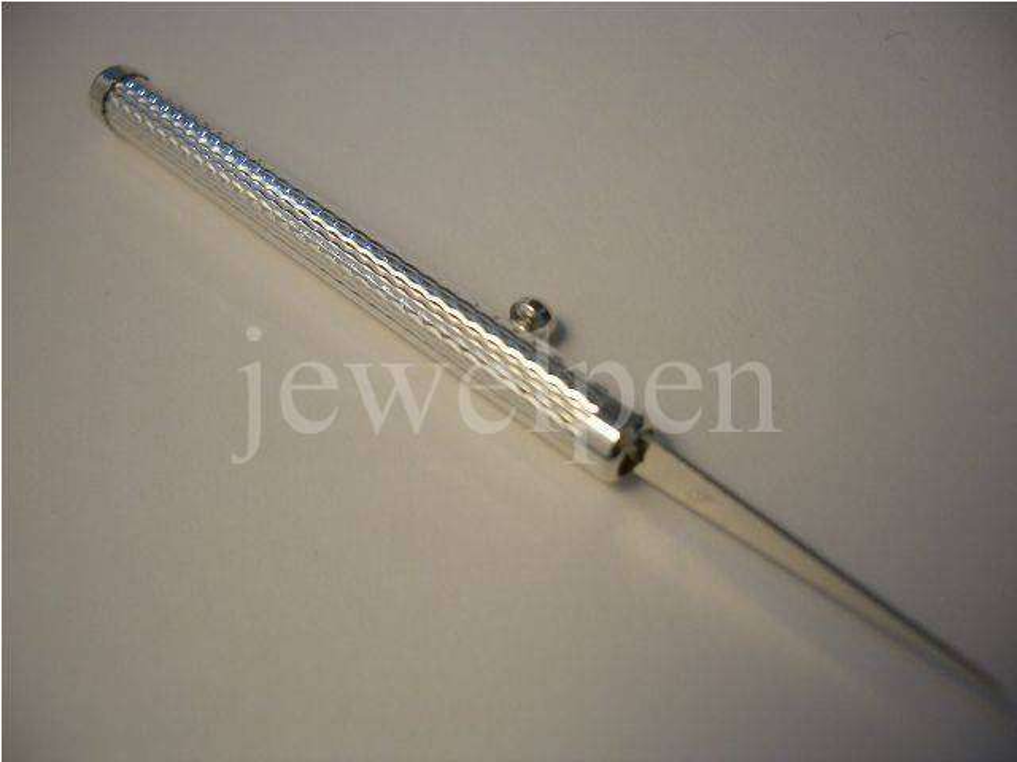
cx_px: 508
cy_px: 381
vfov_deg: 40.7
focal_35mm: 35
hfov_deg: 52.6
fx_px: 1028
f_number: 2.6
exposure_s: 1/100
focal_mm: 5.8
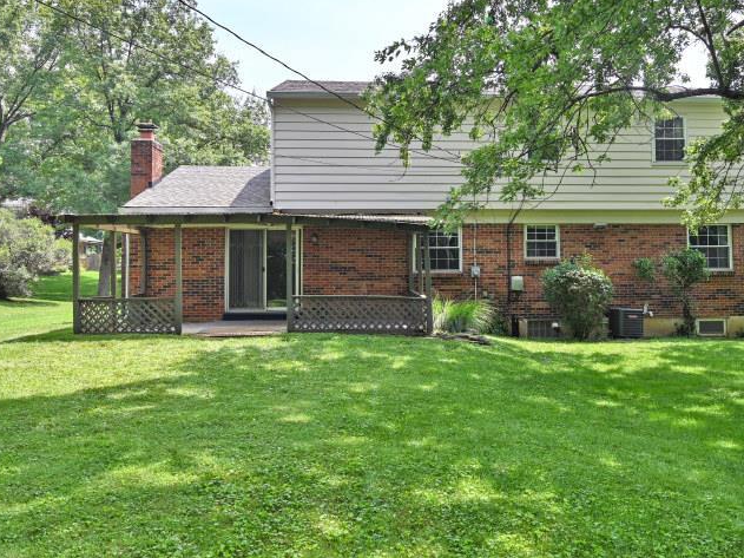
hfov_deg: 56.6
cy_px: 243
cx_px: 421
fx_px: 688
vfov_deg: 44.1
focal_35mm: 32
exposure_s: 1/250
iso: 100
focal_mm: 14
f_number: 5.6
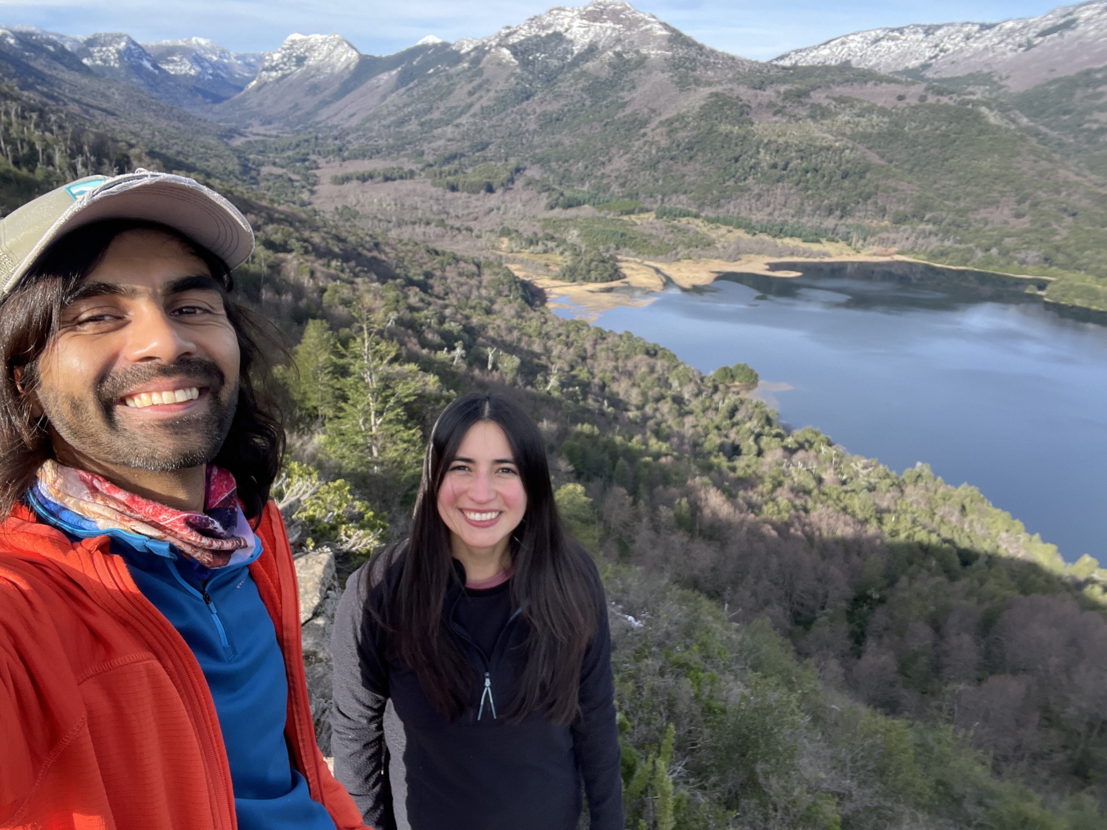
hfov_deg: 73.9
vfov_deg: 58.9
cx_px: 554
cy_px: 415
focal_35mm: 23
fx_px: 736
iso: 32
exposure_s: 1/483
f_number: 2.2
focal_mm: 2.71
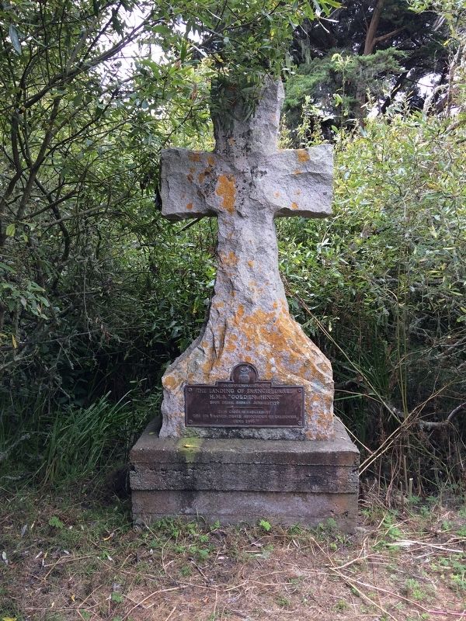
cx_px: 233
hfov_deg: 48.2
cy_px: 310
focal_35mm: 29
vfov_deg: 61.7
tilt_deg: -7.2
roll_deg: -0.8
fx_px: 521
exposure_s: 1/150
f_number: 2.2
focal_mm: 4.15
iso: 32
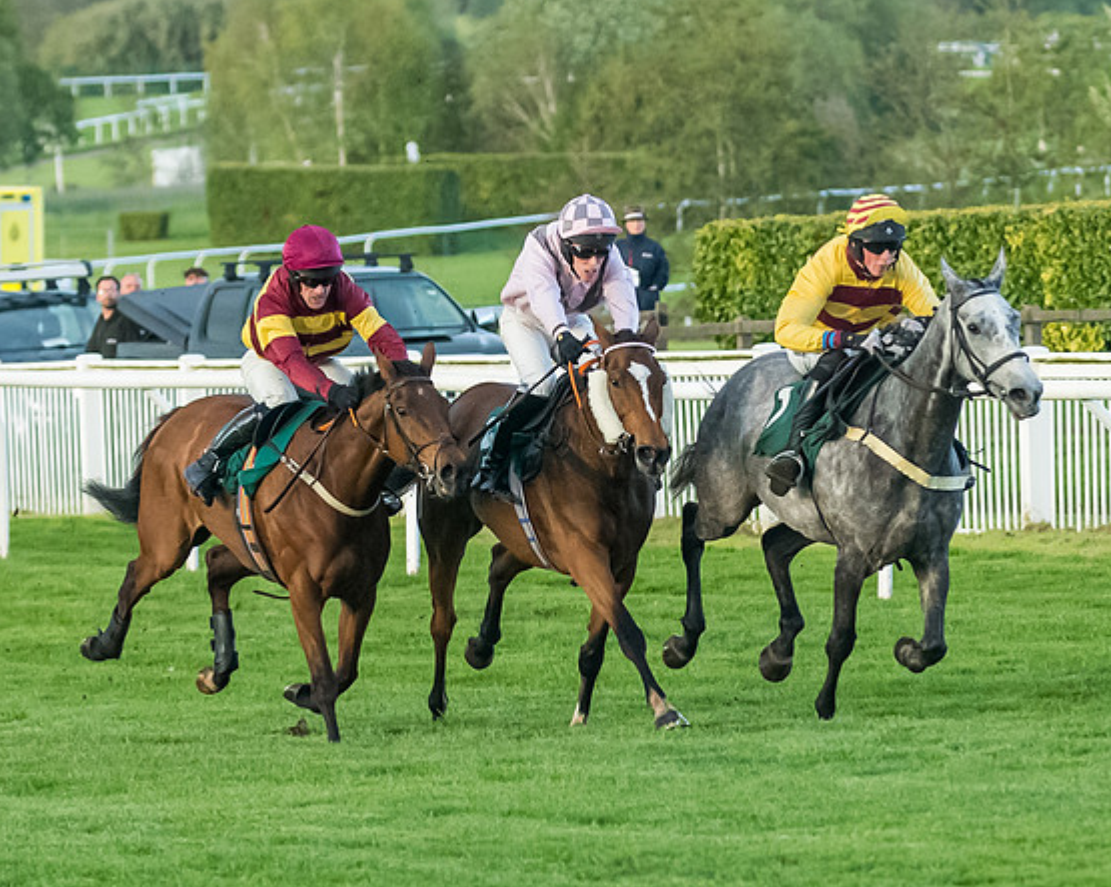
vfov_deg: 3.5
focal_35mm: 440
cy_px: 436
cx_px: 696
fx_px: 14455
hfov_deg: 4.4
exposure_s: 1/2000
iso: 4000
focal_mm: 155
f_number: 4
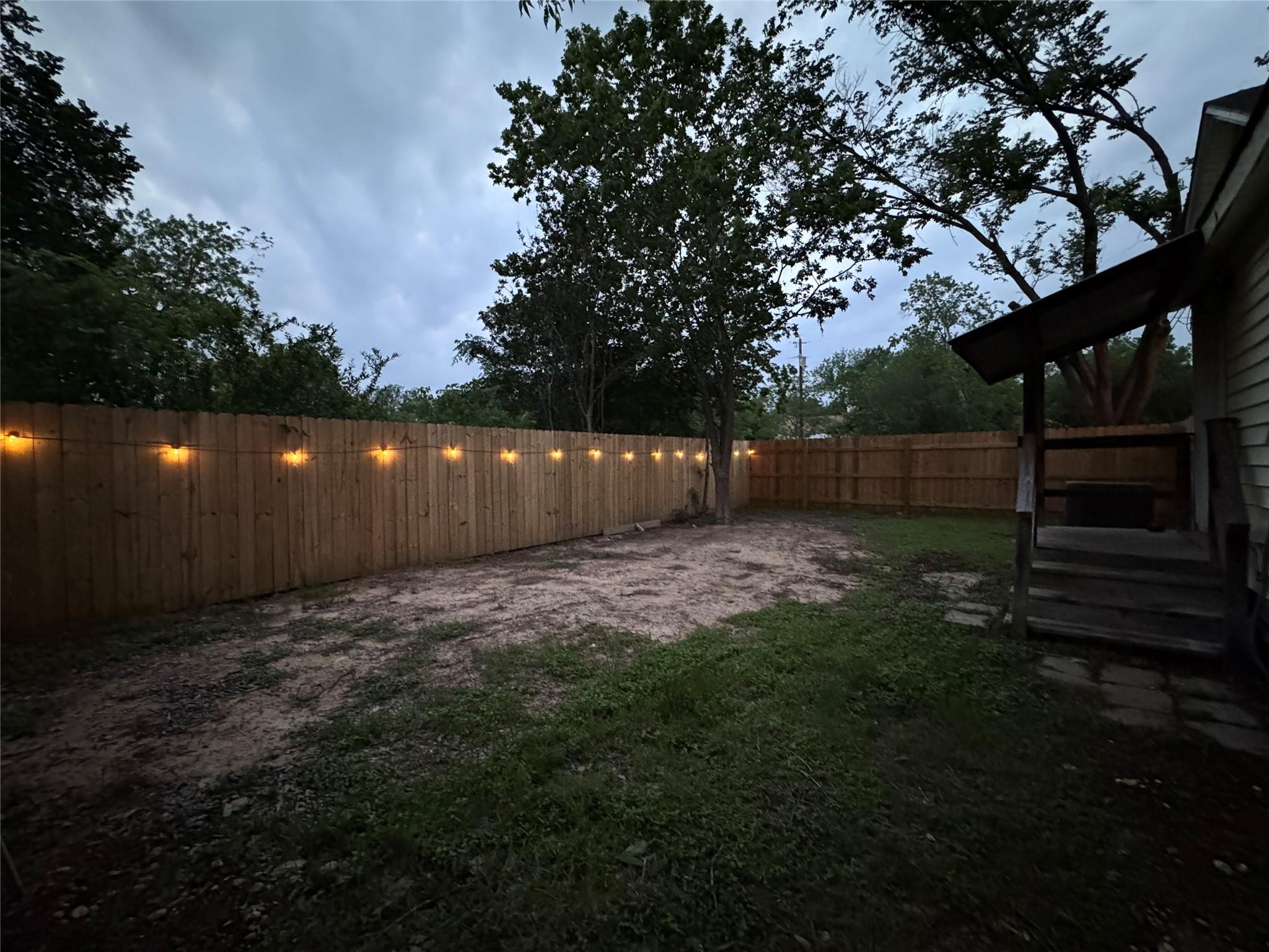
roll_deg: +0.4
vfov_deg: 85.7
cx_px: 634
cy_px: 476
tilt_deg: -1.4
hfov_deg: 102.1
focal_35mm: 14
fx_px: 513
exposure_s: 1/30
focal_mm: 2.22
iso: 1600
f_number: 2.2
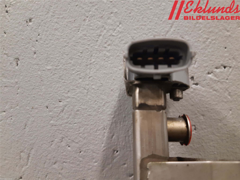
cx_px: 120
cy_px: 90
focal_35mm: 26
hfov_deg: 67.3
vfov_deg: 53.1
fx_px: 180
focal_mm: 3.93
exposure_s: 1/50
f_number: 1.7
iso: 200
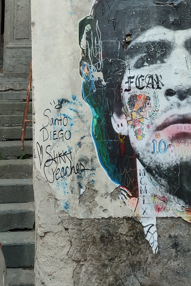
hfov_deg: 23.7
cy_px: -3
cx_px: 74
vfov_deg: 32.2
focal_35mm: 57
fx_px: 454
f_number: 1.9
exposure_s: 1/50
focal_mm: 6.04
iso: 104
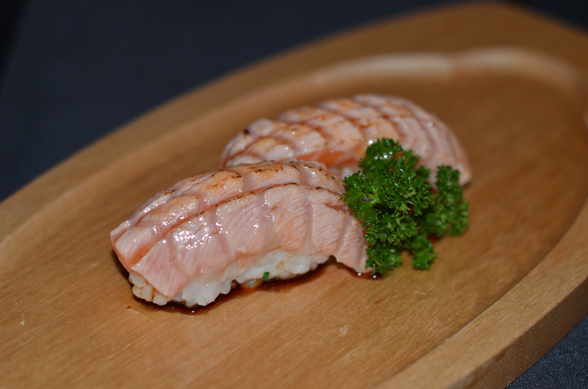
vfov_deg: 18.1
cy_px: 194
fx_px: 1222
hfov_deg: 27.0
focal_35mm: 75
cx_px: 294
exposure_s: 1/60
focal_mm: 50
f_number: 2.8
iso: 640
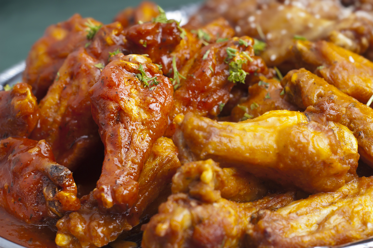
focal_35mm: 75
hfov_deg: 27.0
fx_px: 776
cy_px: 124
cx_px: 186
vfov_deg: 18.1
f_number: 5
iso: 200
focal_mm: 50
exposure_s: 1/160
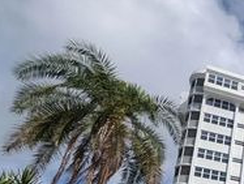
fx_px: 290
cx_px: 390
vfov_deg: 26.4
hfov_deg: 26.6
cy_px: 270
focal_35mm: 41
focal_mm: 2.02
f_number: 1.7
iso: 52
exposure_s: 1/5848
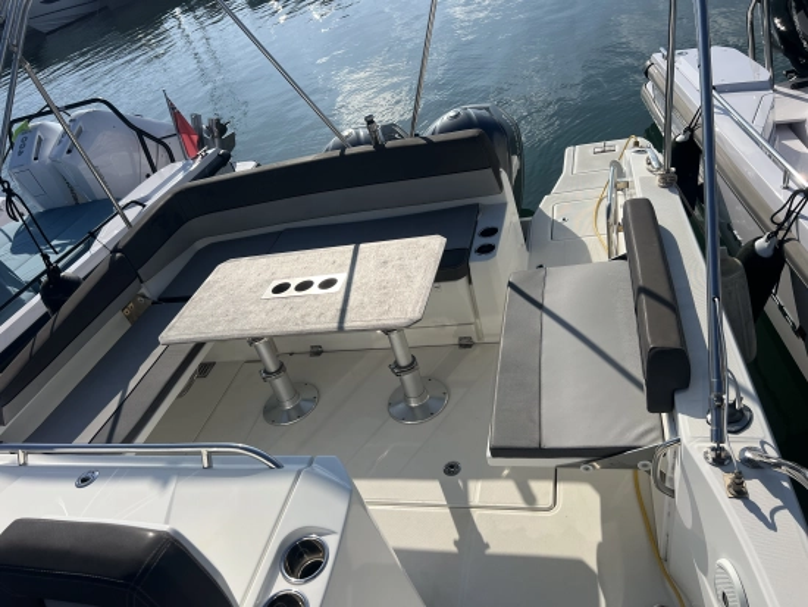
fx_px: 607
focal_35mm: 26
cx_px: 404
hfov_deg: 67.3
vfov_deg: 53.1
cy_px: 304
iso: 50
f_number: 1.5
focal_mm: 5.7
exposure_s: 1/8696
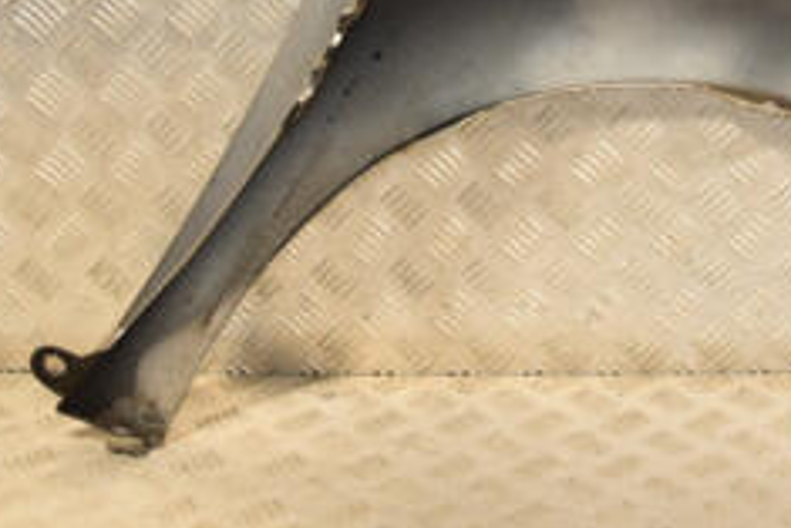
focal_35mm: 69
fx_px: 1517
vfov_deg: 19.1
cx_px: 744
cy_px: -34
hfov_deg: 27.9
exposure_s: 1/200
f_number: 5.6
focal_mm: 18
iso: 800
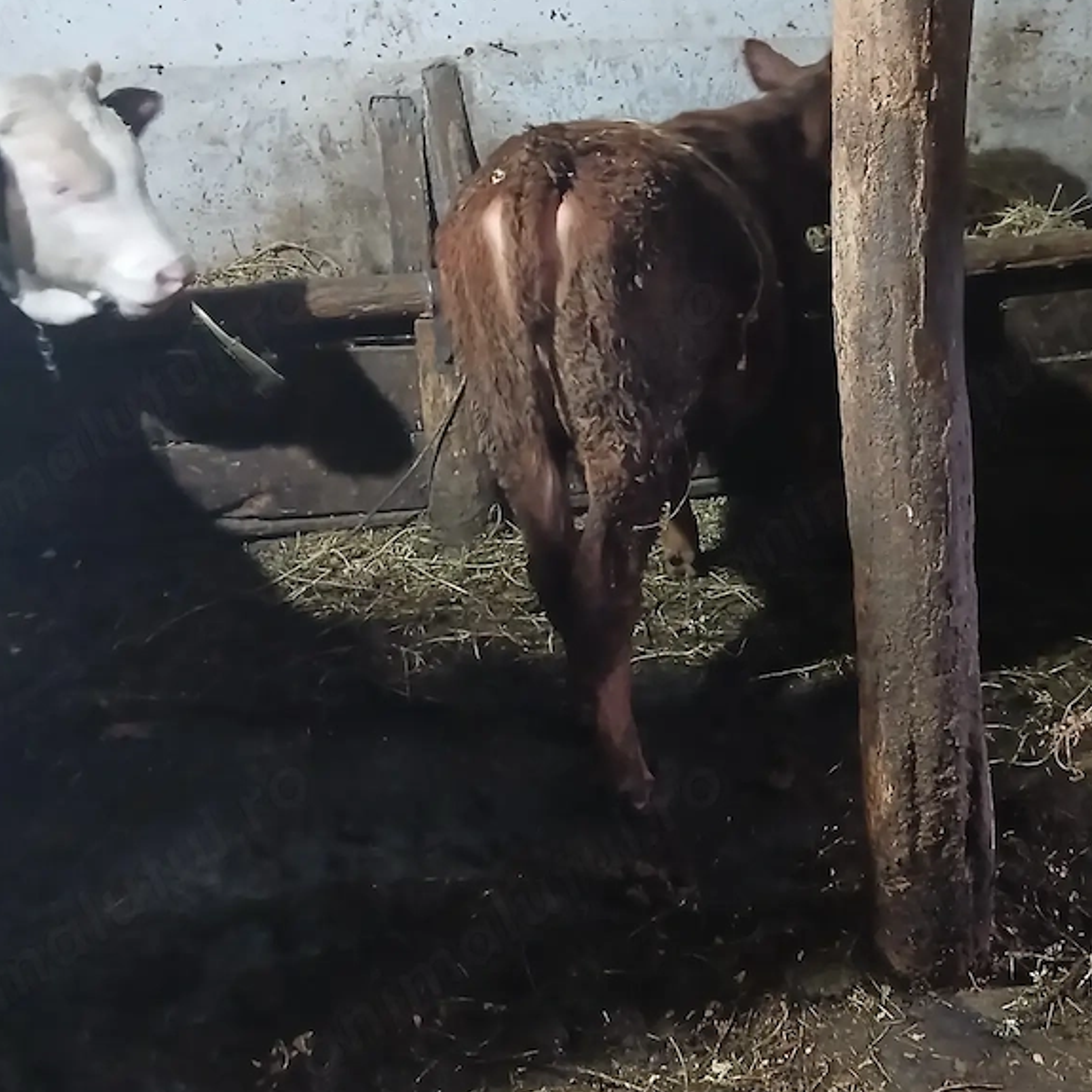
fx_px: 1428
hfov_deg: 41.1
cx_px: 763
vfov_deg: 41.8
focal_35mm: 40
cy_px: 473
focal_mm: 3.98
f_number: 1.8
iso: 1000
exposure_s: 1/16.7
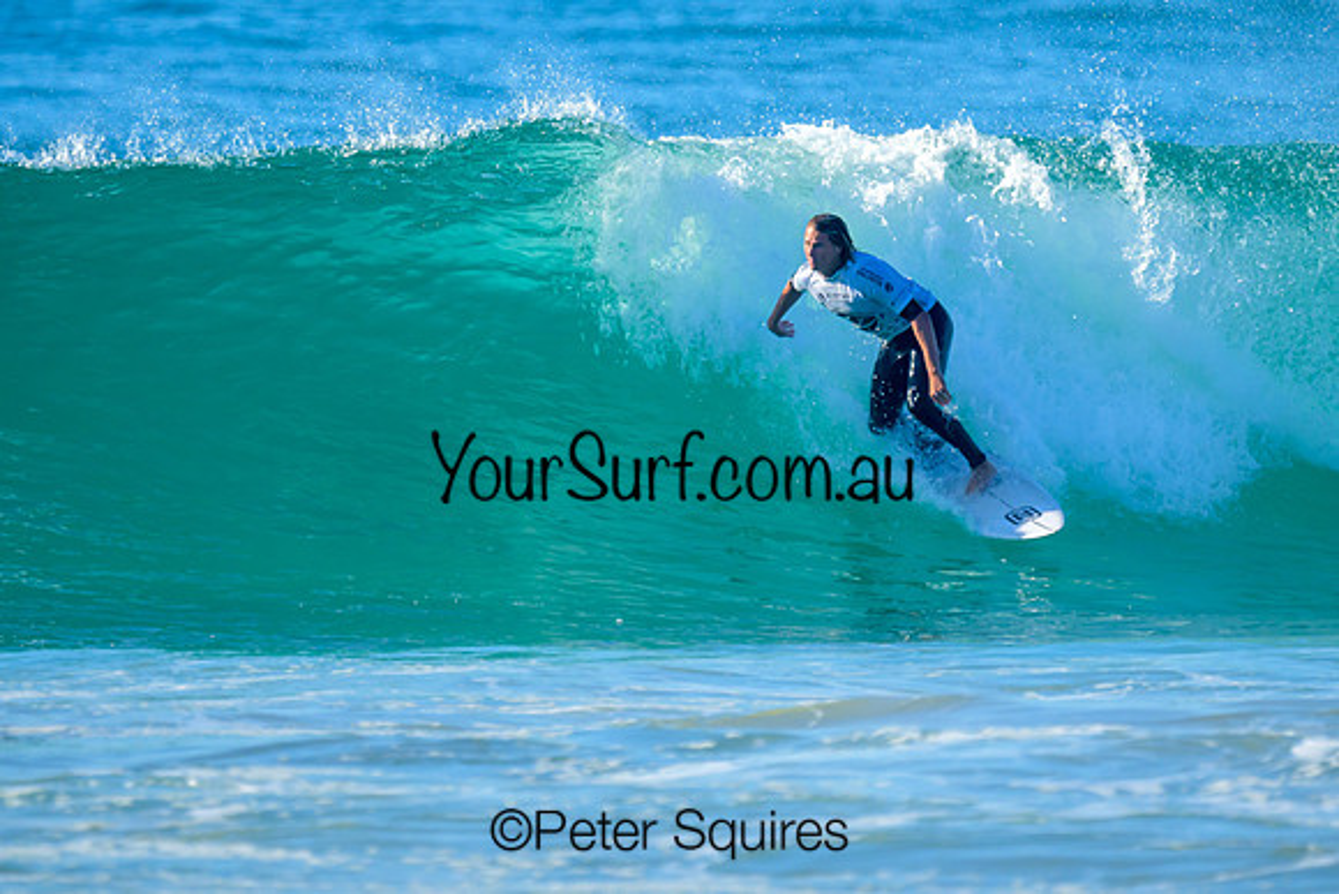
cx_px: 621
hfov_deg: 1.9
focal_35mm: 1099
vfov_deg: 1.3
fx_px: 40884
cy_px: 337
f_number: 6.3
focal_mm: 800
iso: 400
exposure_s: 1/2000
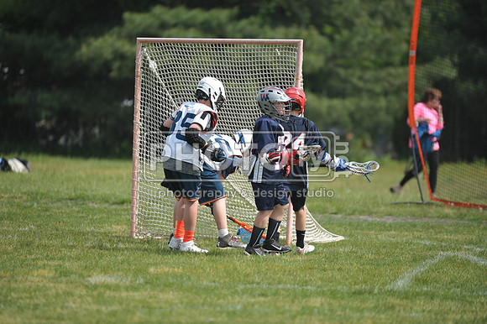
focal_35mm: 400
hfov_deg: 5.2
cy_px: 162
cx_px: 244
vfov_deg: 3.4
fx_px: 5408
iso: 640
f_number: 4
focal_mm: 400
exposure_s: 1/3200
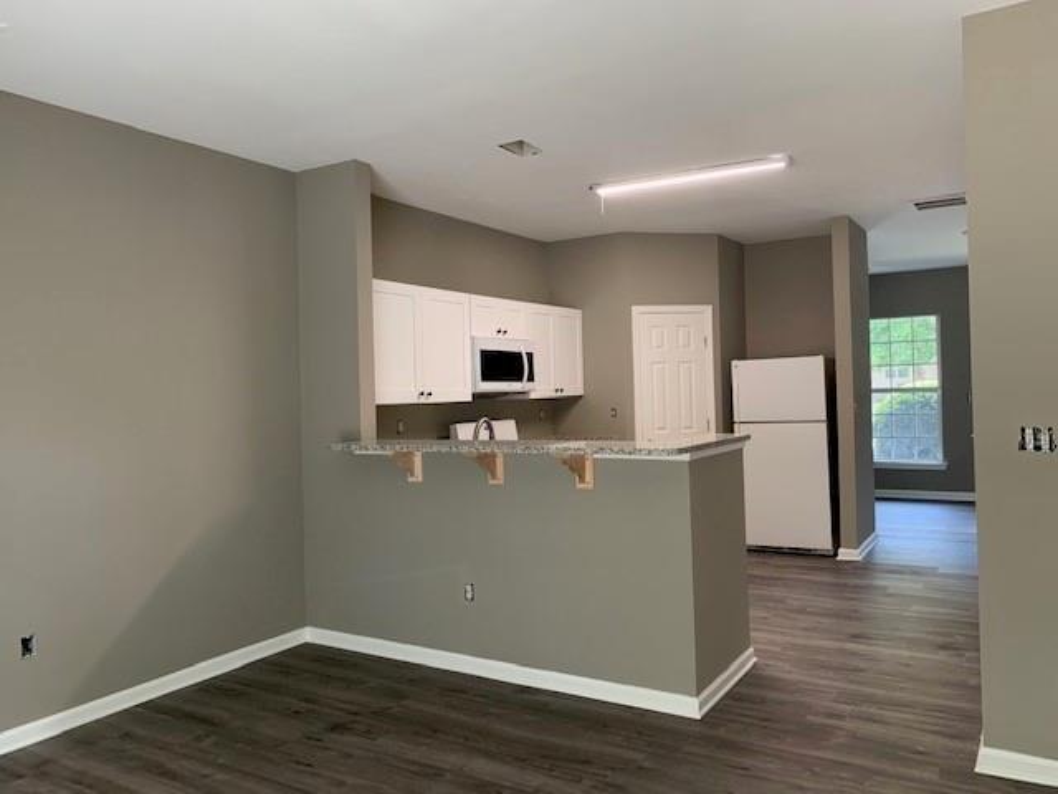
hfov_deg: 67.3
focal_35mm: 26
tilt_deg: +0.6
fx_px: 795
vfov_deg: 53.1
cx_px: 529
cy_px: 397
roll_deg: +1.8
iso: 80
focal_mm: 4.25
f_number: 1.8
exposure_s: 1/60
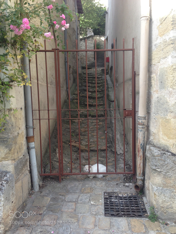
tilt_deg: -2.0
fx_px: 224
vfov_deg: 55.4
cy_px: 117
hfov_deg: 42.9
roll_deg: +0.6
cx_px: 88
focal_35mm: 33
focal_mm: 4.12
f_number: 2.4
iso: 50
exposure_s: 1/172
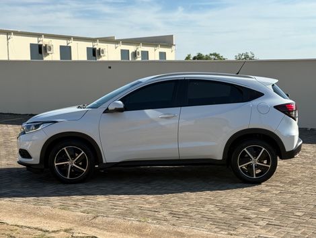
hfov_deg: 39.6
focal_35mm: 48
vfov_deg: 30.3
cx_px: 158
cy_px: 119
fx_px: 439
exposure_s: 1/3378
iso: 100
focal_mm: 6.76
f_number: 1.78
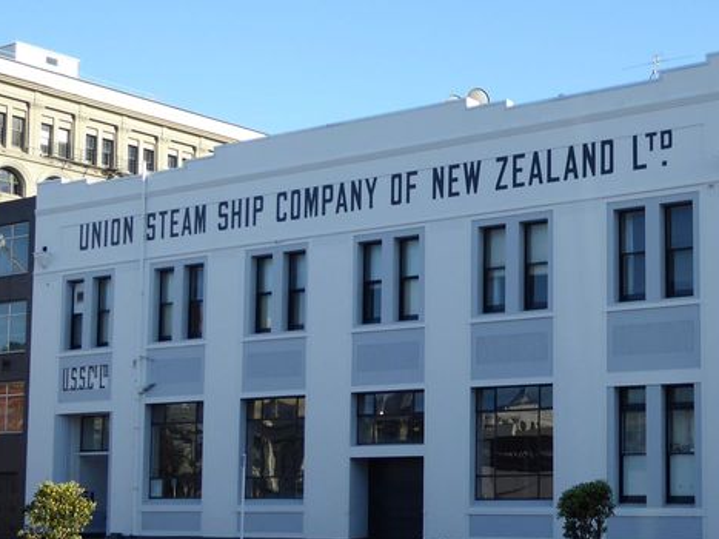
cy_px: 363
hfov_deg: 26.7
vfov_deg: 20.4
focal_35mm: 72
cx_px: 523
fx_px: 1495
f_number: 3.8
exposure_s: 1/320
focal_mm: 7.2
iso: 80
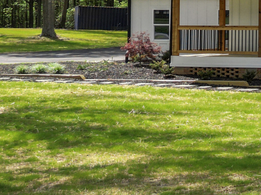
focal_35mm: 97
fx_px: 731
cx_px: 482
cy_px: 17
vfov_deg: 15.1
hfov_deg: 16.6
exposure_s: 1/2500
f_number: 1.7
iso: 100
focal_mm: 6.72
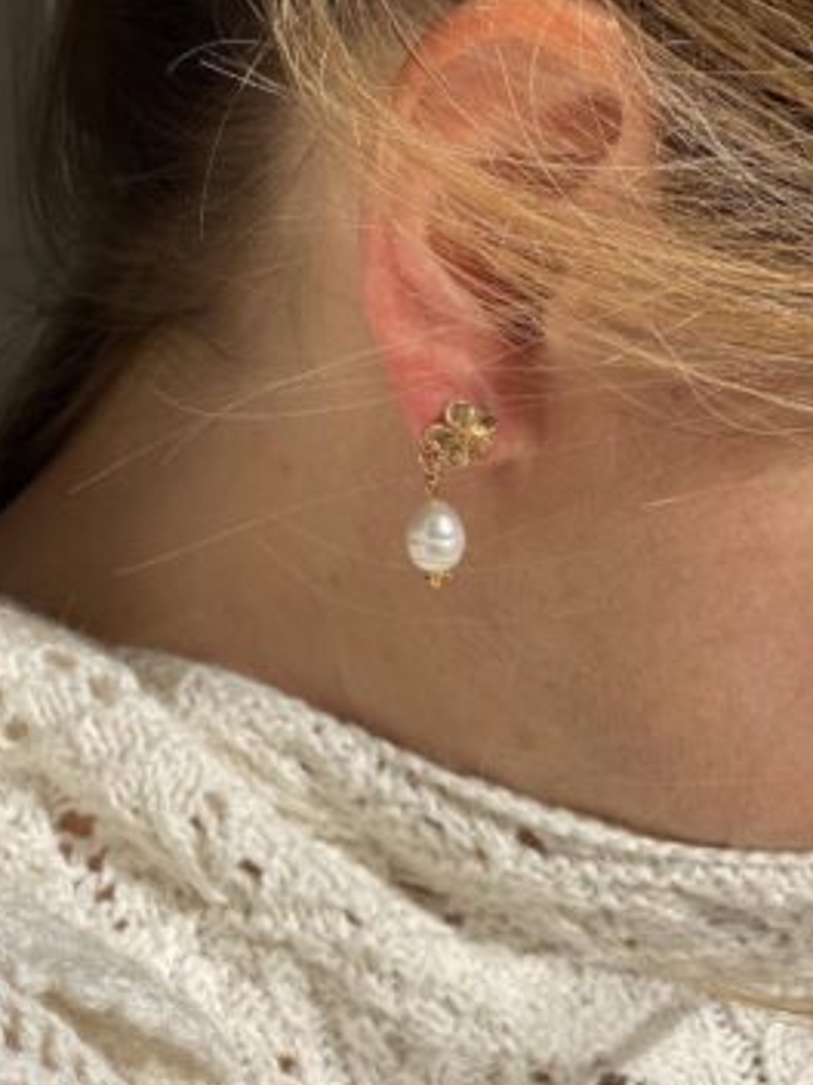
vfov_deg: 30.7
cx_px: 474
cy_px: 507
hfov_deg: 23.3
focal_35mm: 63
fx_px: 1973
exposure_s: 1/1261
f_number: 2
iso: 20
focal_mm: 6
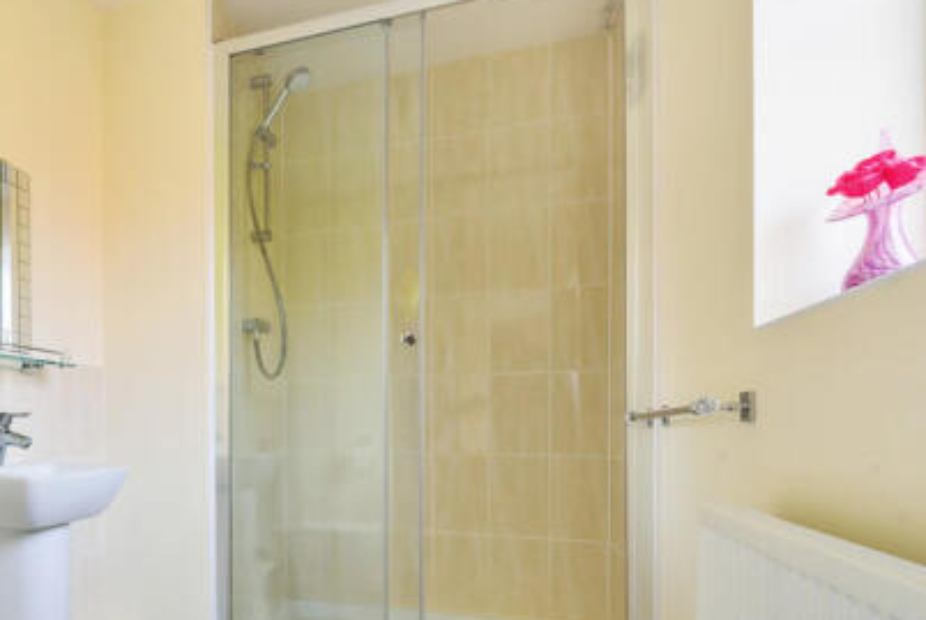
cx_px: 214
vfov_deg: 48.4
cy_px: 434
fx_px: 669
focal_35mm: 26
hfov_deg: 64.5
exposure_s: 1/13
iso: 200
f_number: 8
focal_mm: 16
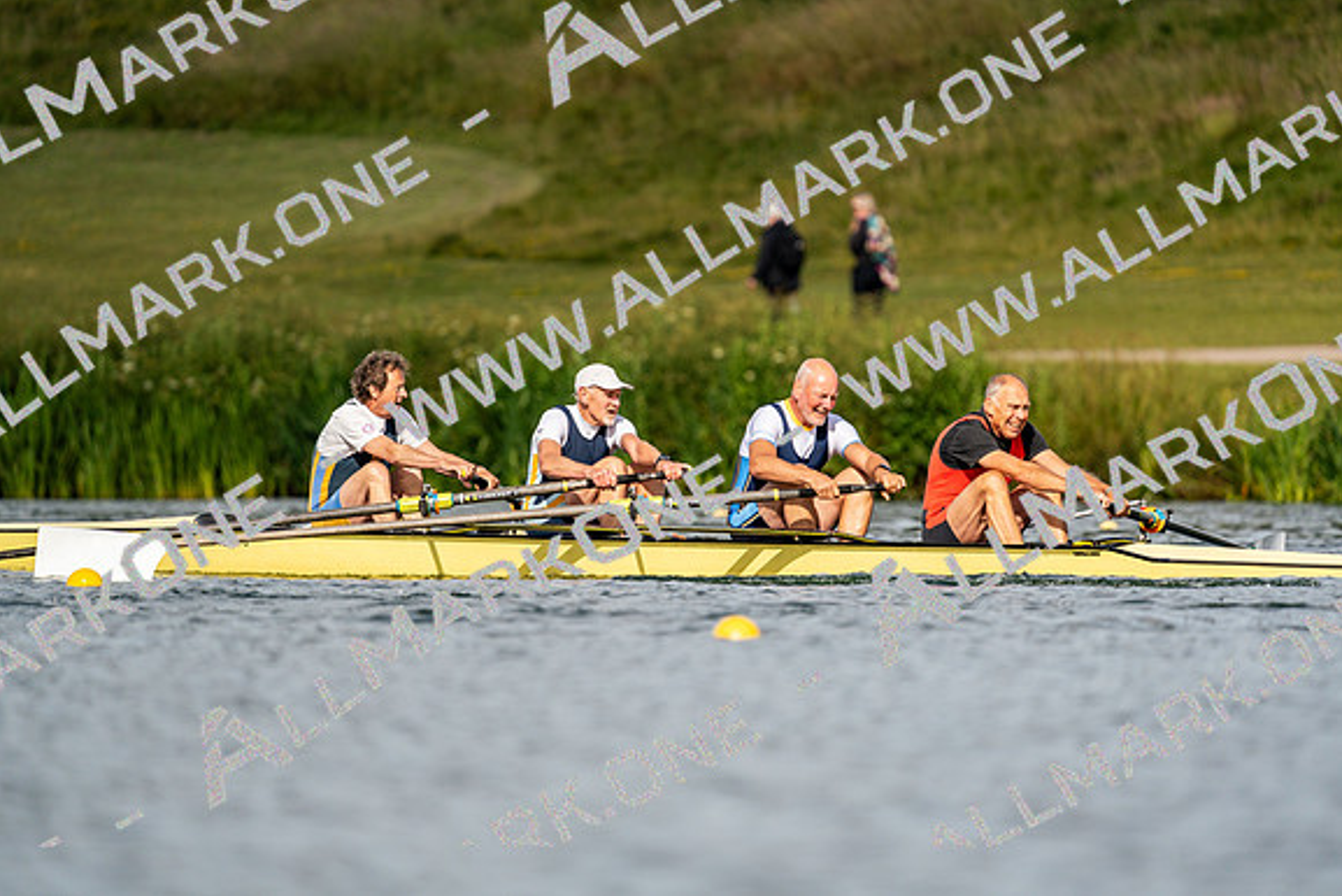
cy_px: 448
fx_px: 22483
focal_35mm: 603
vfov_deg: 2.3
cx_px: 672
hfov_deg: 3.4
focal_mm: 600
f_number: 6.3
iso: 200
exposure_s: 1/2000
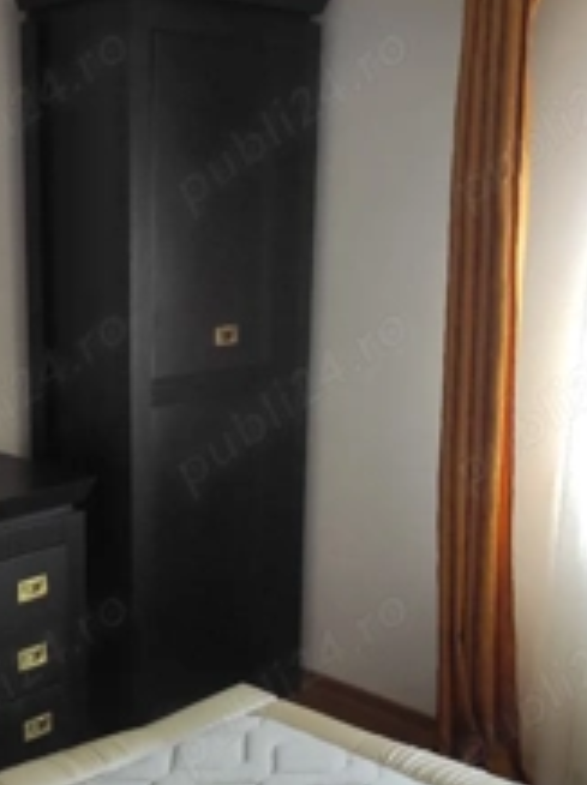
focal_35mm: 46
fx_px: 1042
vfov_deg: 41.2
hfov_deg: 30.4
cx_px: 83
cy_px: 445
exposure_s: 1/33
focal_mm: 5.43
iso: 178
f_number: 1.89
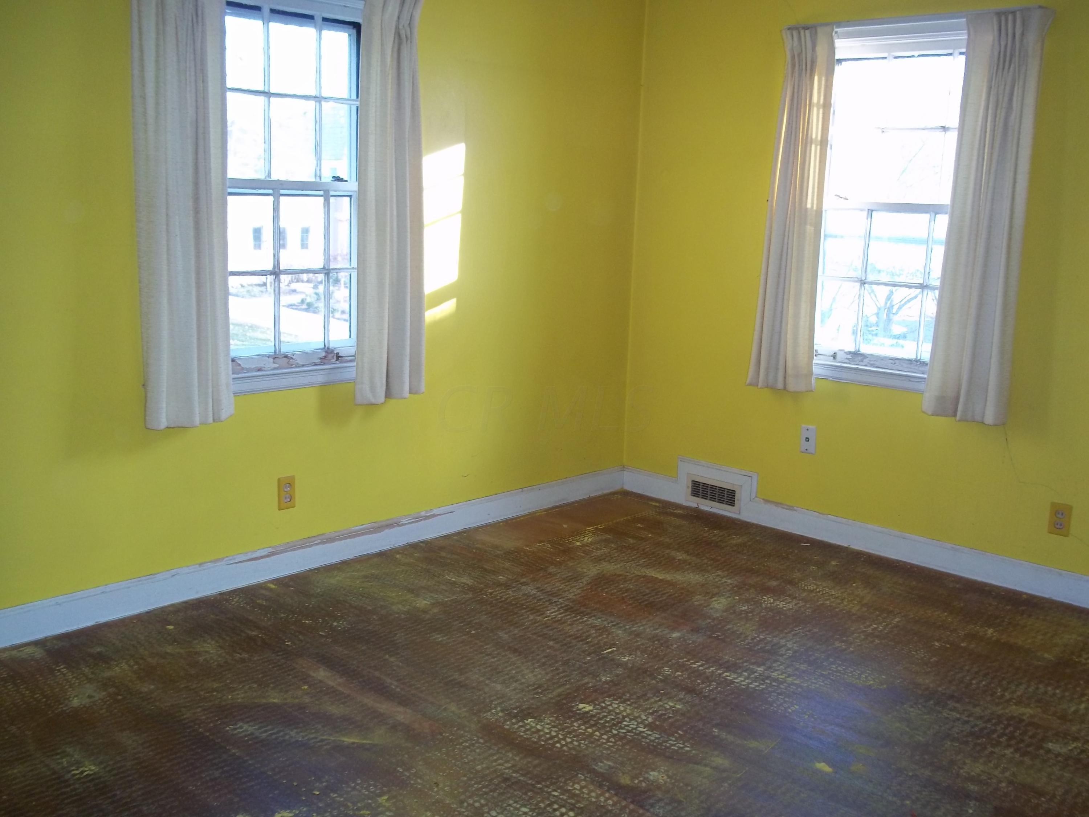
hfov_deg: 51.4
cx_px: 544
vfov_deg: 39.7
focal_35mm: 36
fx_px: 1133
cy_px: 408
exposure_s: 1/30
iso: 160
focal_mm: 6.5
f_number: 3.1
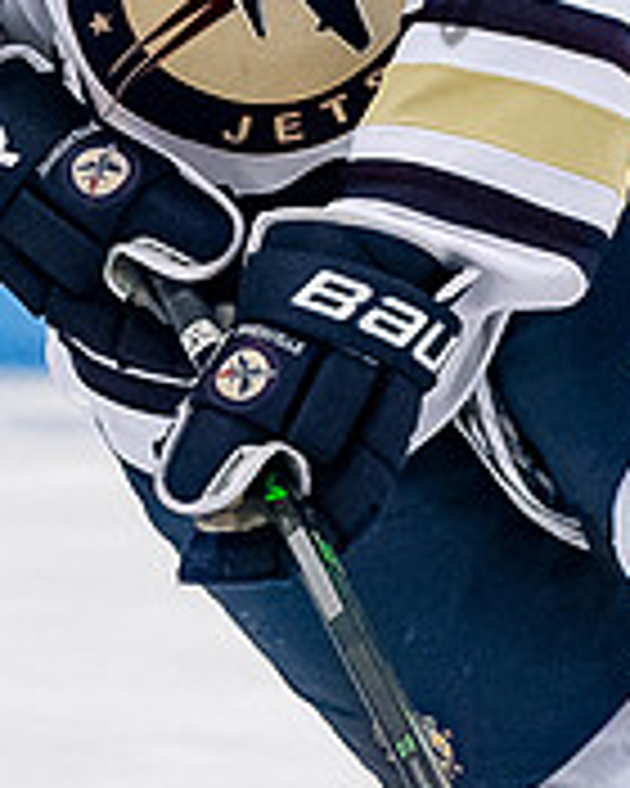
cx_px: 263
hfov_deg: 1.4
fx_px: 25964
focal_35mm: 1114
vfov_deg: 1.7
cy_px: -216
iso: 2500
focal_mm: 125
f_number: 3.5
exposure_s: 1/800
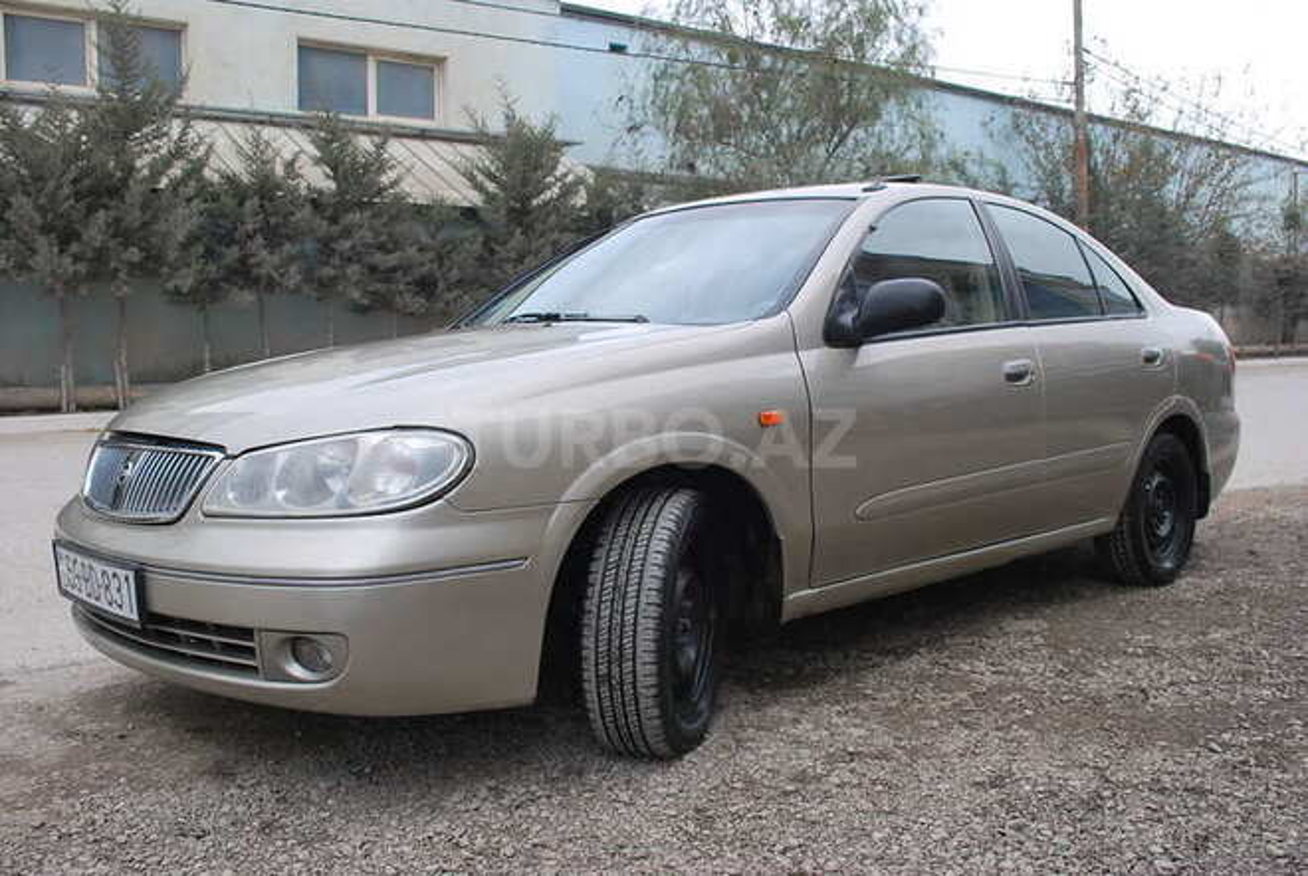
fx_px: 1201
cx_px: 654
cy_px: 438
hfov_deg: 57.2
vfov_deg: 40.1
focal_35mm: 33
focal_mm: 22
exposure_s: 1/125
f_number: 5.6
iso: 200
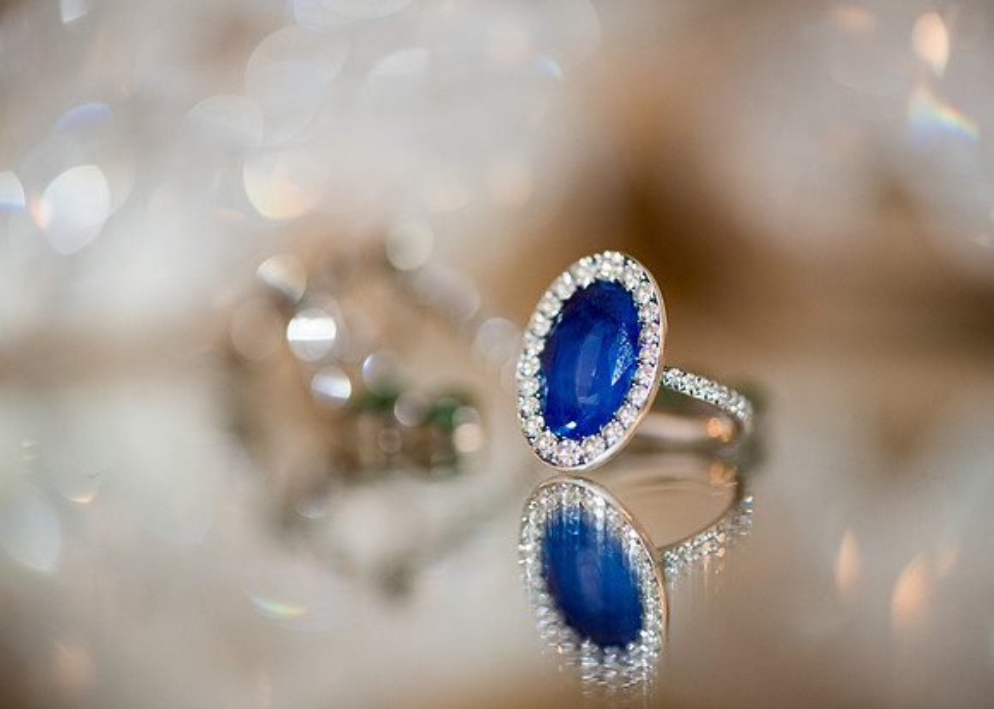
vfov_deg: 13.0
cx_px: 532
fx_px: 3103
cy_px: 354
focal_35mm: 110
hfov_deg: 18.2
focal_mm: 105
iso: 400
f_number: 3.3
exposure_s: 1/100
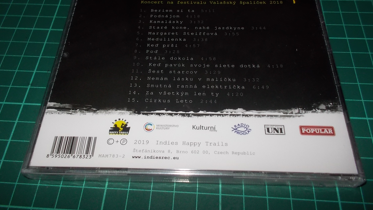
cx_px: 186
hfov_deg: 61.0
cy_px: 87
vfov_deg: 36.6
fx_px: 317
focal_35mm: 32
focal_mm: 4.1
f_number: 3.3
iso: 200
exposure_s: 1/30
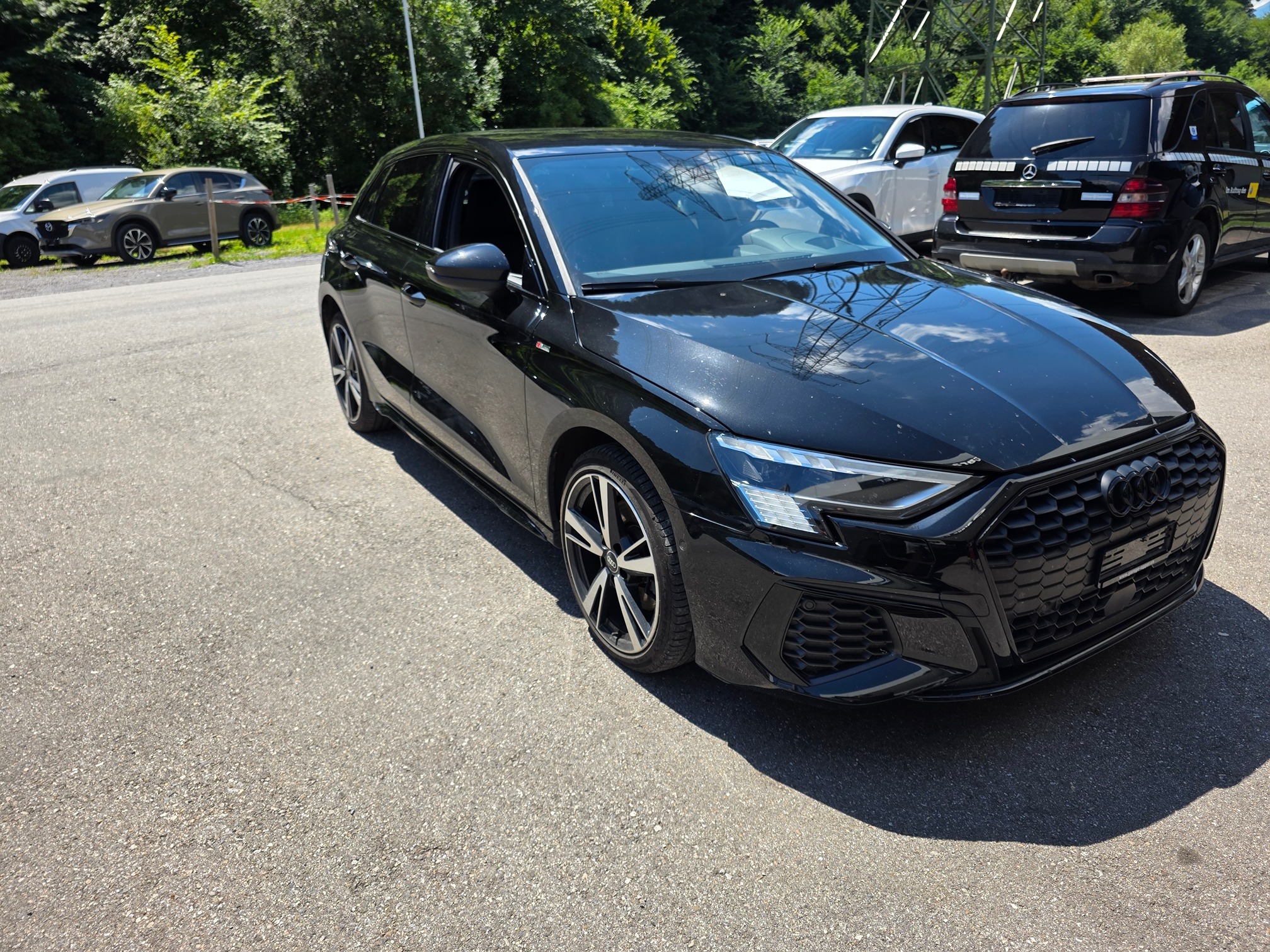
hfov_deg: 73.9
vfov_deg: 58.9
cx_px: 635
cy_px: 476
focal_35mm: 23
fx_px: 844
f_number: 1.7
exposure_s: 1/2537
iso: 80
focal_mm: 6.3
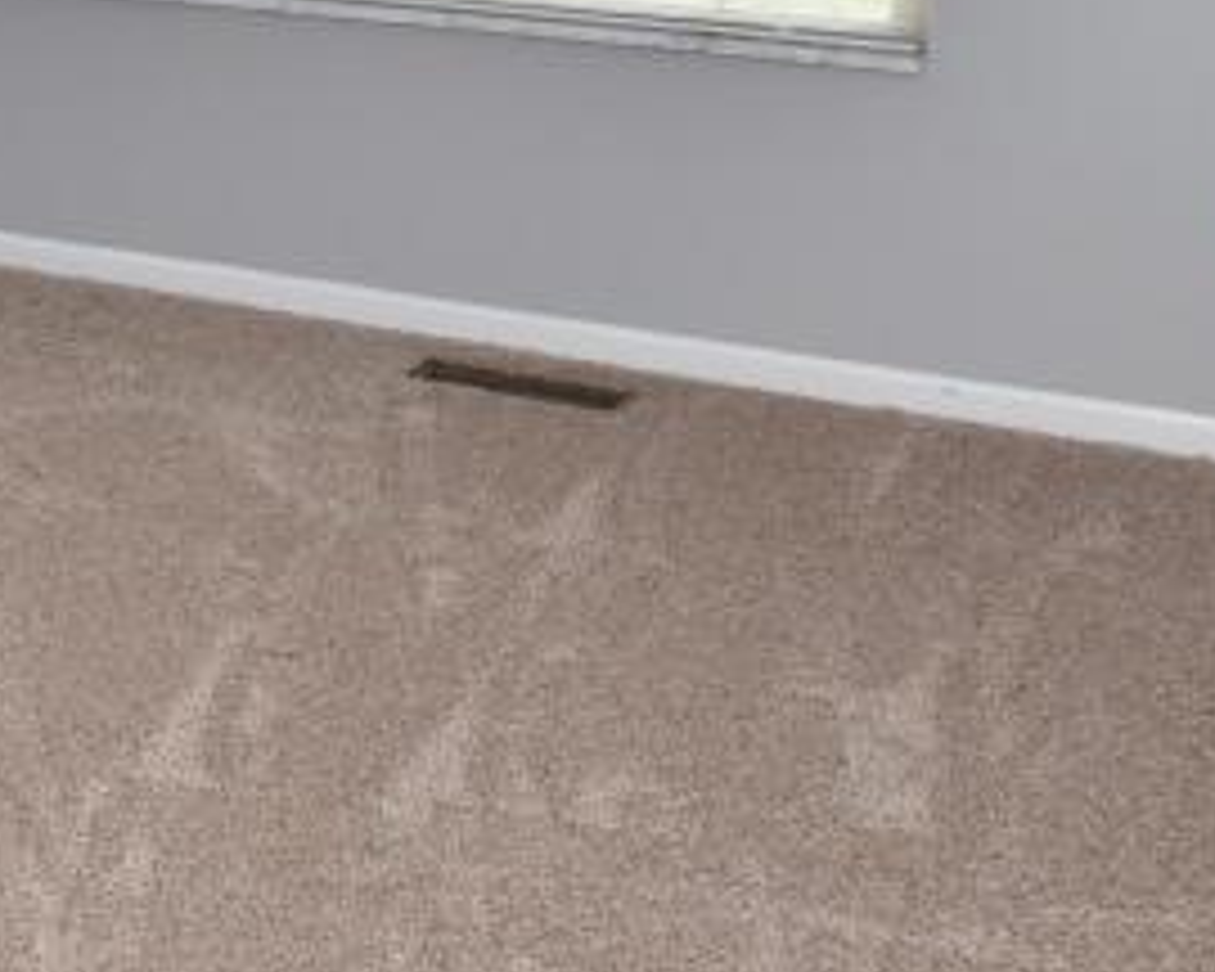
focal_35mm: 72
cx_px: -608
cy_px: 144
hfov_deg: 21.9
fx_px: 2589
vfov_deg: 20.9
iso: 640
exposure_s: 1/125
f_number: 5.6
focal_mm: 12
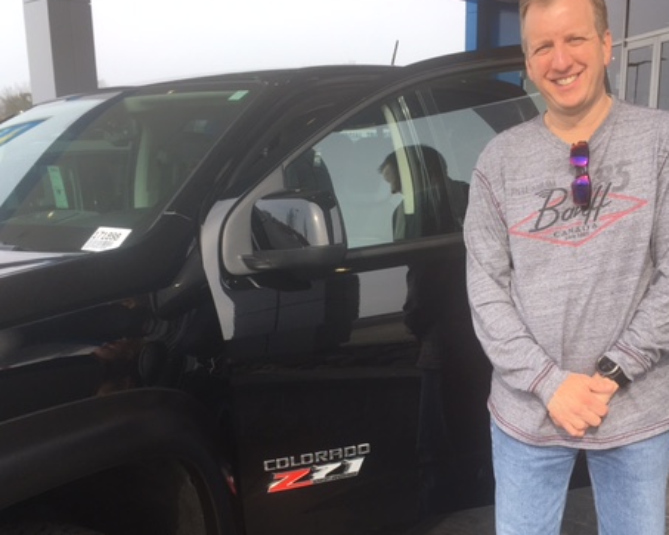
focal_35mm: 40
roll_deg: -0.3
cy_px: 333
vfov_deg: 37.1
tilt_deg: -13.6
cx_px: 378
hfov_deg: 45.7
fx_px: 792
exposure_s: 1/437
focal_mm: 4.15
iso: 25
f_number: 2.2
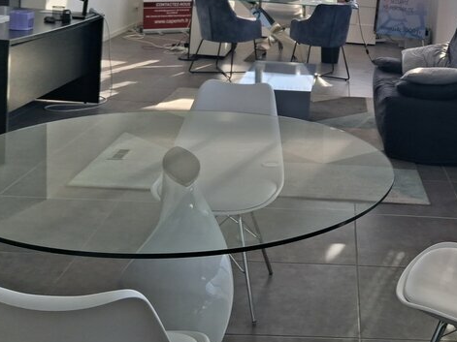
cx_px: 408
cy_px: 23
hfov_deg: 33.2
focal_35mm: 55
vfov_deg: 25.6
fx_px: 726
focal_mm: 4
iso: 20
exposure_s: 1/193
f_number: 1.8
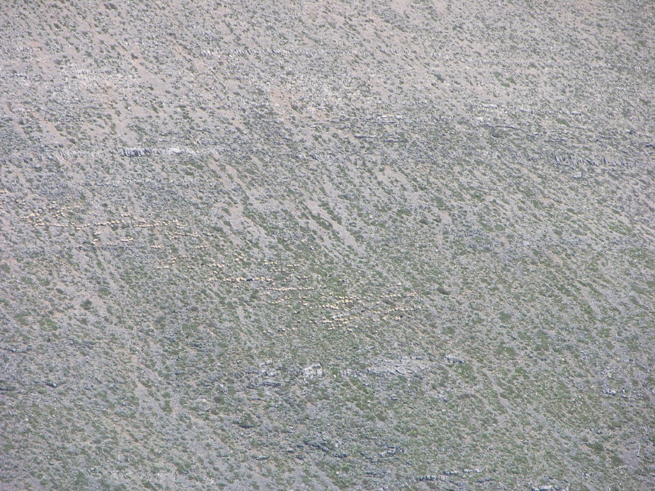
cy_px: 246
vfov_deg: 5.3
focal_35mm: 280
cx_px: 328
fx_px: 5298
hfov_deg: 7.1
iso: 50
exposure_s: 1/231
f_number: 4.7
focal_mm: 71.2
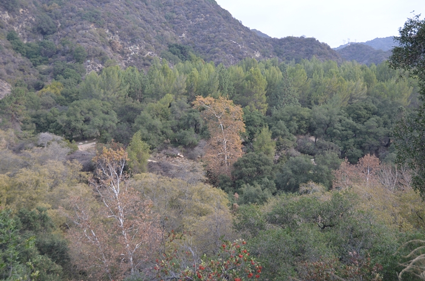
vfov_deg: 31.8
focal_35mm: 42
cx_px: 212
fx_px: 495
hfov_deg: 46.5
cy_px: 140
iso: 200
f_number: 4
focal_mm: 28
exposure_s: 1/320
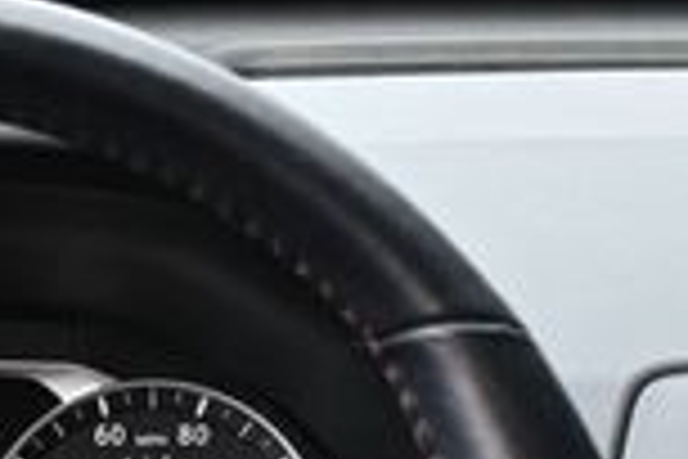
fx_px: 3288
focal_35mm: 172
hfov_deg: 11.7
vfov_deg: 7.8
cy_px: 765
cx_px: -157
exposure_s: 1/125
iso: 400
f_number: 4.5
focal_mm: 27.5
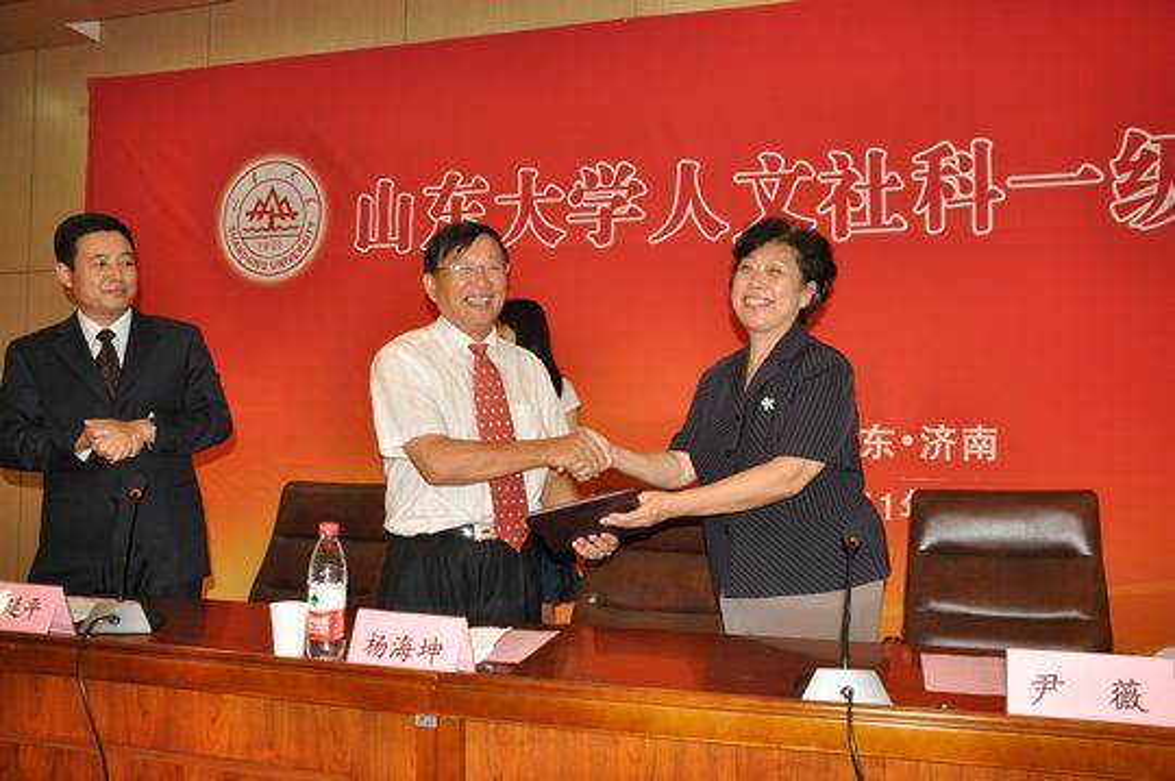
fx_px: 978
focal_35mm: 30
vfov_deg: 43.5
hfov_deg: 62.0
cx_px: 588
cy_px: 390
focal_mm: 20
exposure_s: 1/60
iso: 800
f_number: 4
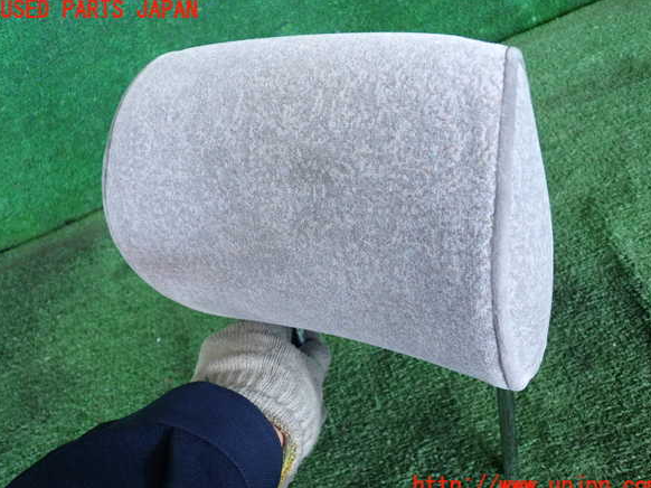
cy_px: 248
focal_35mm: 33
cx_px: 330
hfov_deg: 55.4
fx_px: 620
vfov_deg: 42.9
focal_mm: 5.79
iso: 200
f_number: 2.4
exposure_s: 1/125
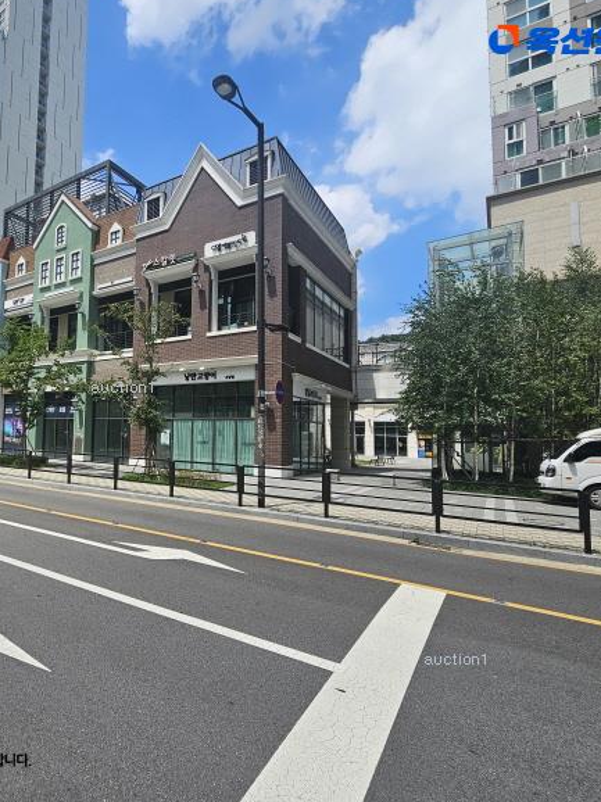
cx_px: 122
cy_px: 397
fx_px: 417
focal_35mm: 18
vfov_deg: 87.8
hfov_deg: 65.3
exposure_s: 1/2701
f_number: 2.2
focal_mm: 2.2
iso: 50
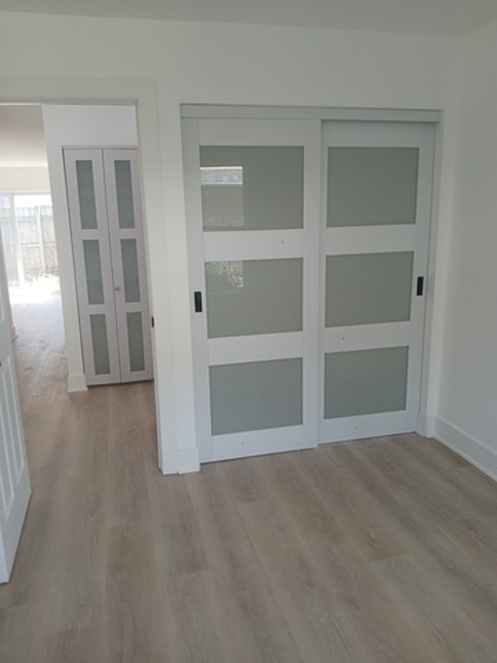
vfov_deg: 67.3
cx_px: 248
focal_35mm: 26
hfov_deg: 53.1
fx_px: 498
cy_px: 332
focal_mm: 3.98
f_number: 1.8
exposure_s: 1/60
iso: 64
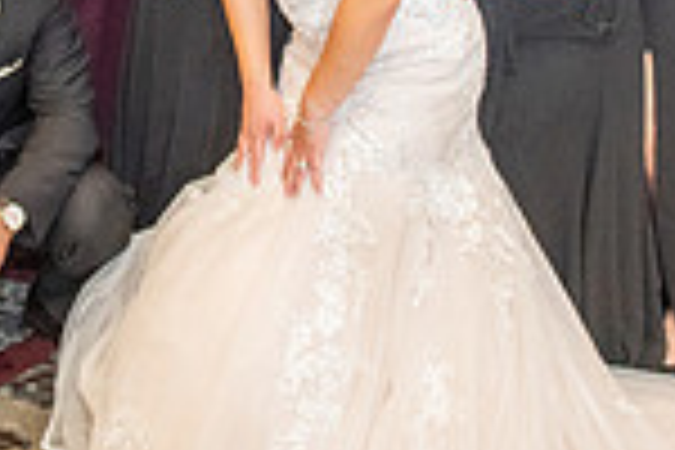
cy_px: -191
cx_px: 176
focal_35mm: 93
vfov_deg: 13.9
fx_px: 1744
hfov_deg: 21.7
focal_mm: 24
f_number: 2.8
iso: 1600
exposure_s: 1/160
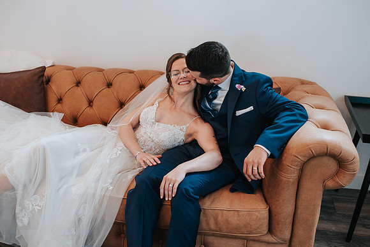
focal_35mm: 37
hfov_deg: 51.4
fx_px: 384
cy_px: 115
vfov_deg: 35.6
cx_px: 185
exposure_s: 1/125
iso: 1000
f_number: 3.2
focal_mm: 35
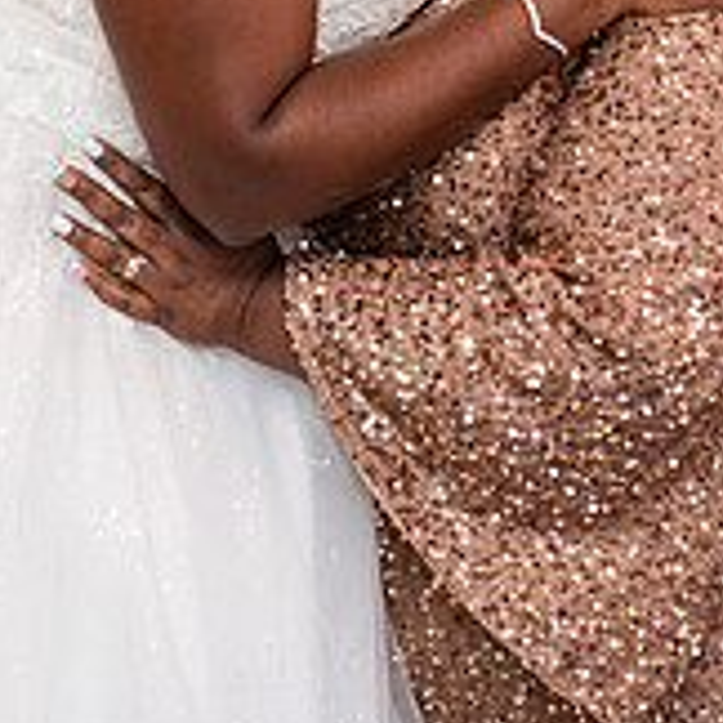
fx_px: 3592
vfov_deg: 11.3
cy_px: -100
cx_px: 201
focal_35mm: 152
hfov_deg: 11.5
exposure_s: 1/125
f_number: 3.5
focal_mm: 50
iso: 640
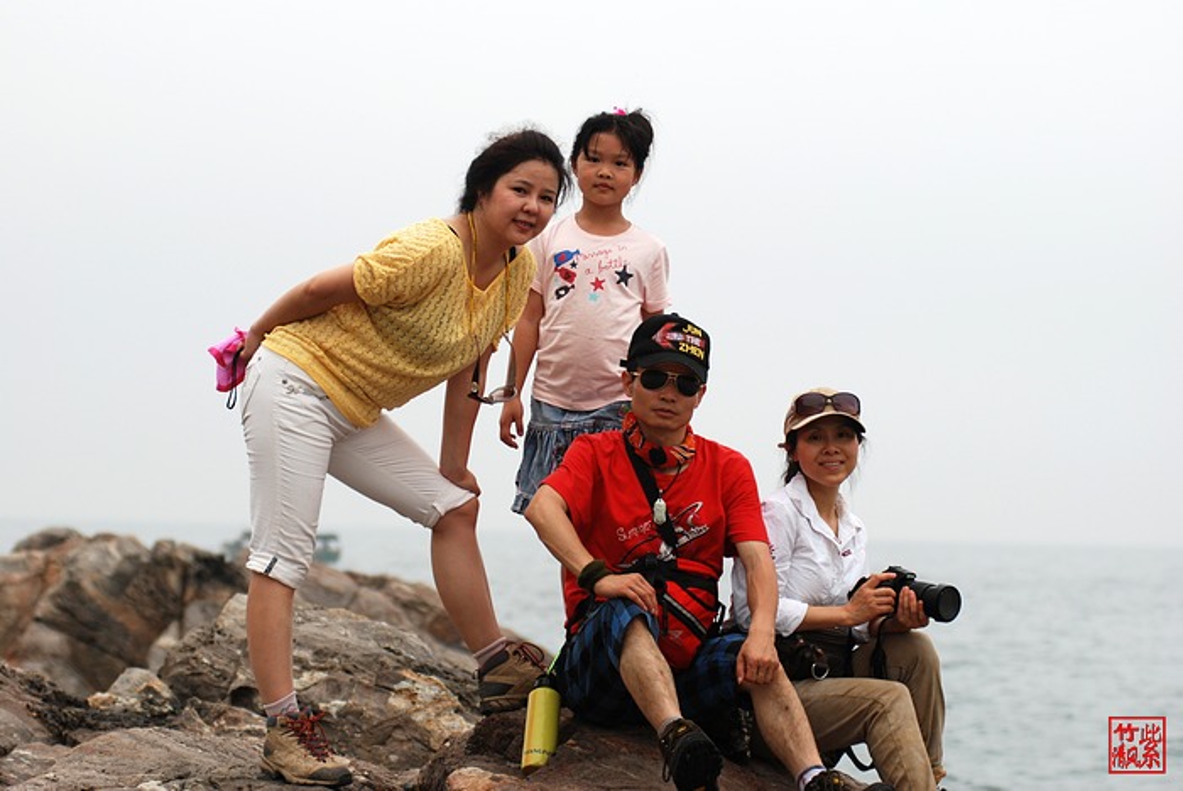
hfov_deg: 17.0
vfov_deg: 11.4
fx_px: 3946
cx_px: 592
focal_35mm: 120
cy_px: 396
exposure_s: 1/640
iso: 200
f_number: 4
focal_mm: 80
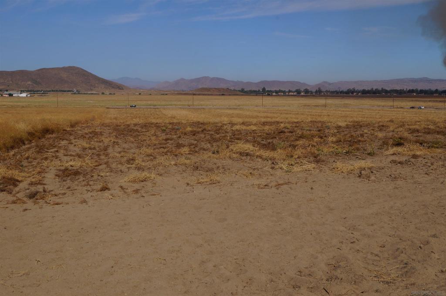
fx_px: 557
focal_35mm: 45
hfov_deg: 43.7
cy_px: 148
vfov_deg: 29.8
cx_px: 223
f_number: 16
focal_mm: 30
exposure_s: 1/160
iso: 100
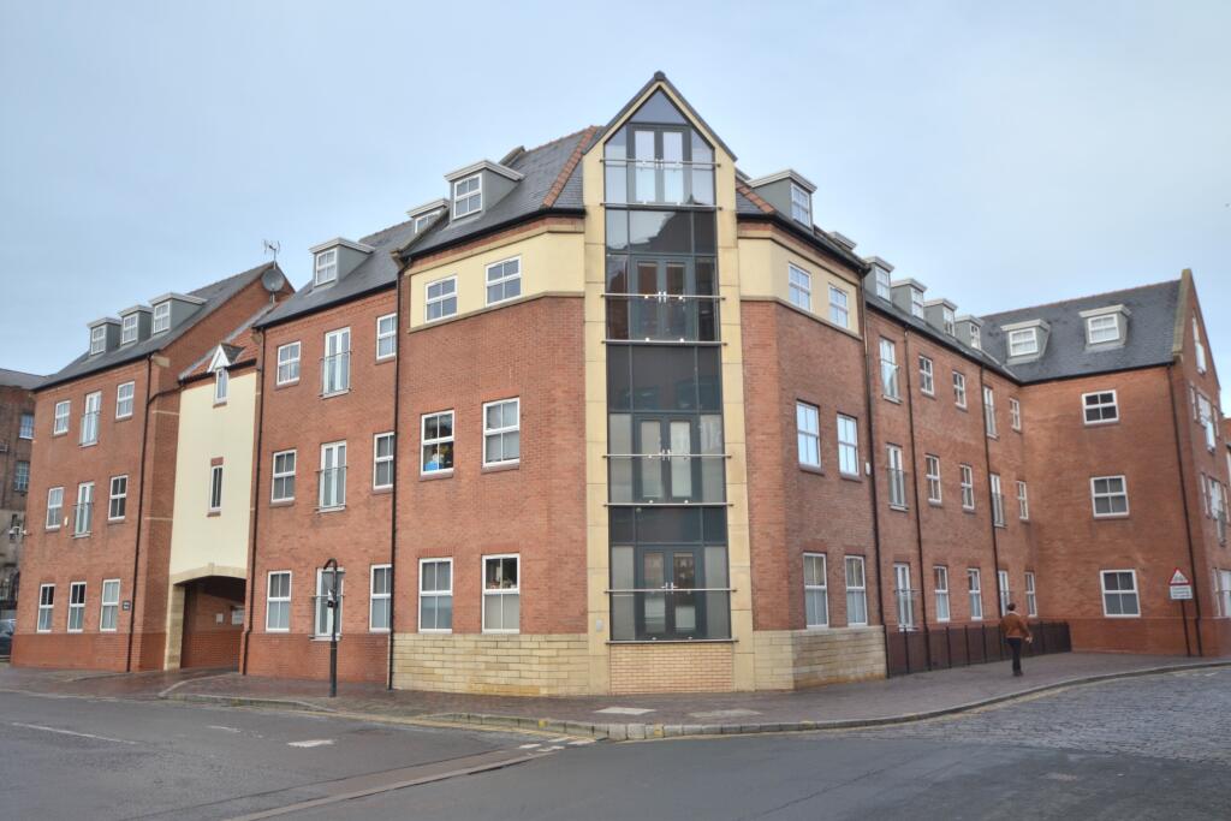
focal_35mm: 30
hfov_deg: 61.9
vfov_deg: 43.6
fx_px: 1026
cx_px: 616
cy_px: 410
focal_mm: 20
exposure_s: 1/125
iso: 125
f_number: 5.6
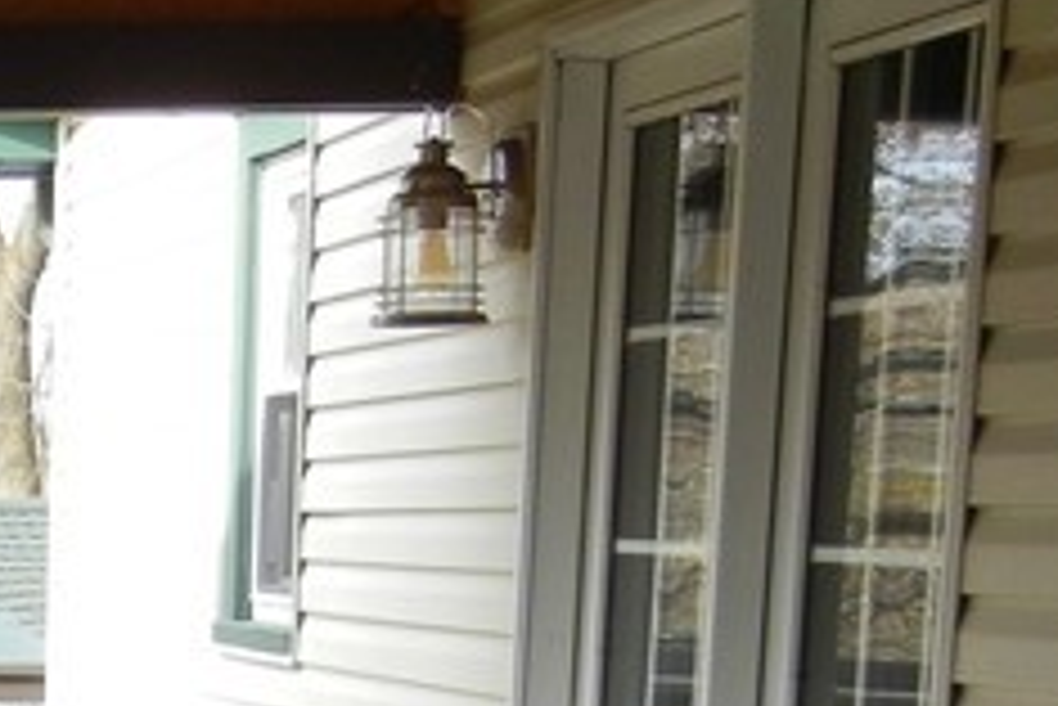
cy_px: 1201
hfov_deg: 14.0
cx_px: -603
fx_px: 3999
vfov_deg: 9.7
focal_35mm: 136
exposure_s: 1/171
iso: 160
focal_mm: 5.4
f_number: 3.5
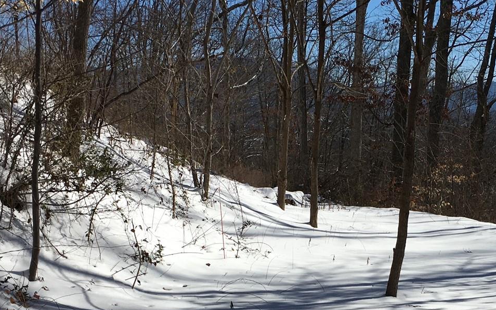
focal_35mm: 66
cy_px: 266
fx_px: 892
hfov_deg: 30.8
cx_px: 337
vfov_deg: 19.4
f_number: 2.2
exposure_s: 1/4274
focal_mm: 4.15
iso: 25
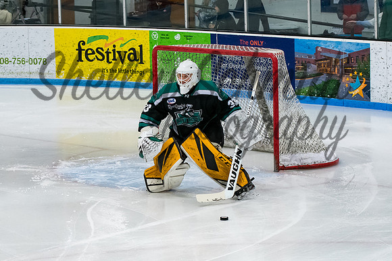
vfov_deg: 9.3
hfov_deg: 13.9
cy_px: 143
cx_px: 170
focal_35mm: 148
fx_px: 1607
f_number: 3.5
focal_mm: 70
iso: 2500
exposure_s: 1/800
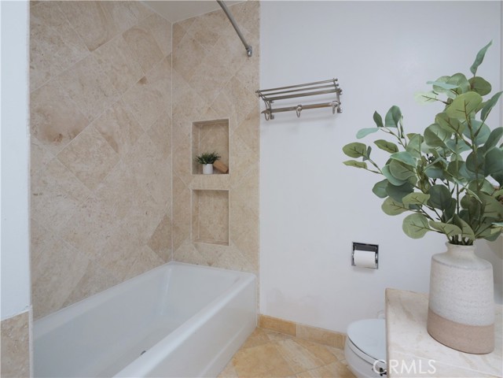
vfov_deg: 71.6
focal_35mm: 18
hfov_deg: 87.8
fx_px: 262
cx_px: 252
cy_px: 189
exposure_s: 1/50
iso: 640
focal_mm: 9
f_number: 8
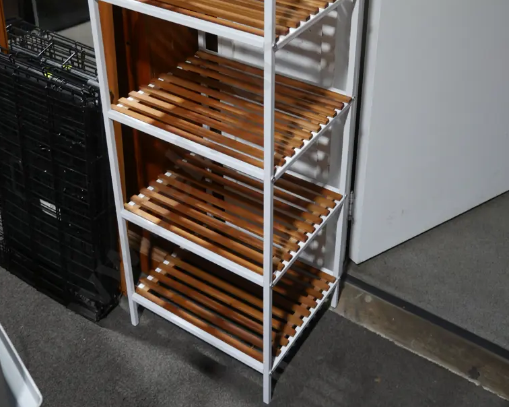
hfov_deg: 41.2
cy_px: 81
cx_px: 255
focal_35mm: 45
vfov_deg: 32.5
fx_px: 678
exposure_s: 1/60
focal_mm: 17
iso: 320
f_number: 4
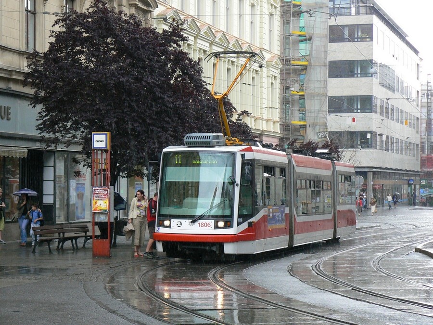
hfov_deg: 22.5
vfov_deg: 17.0
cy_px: 162
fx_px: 1088
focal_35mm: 87
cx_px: 216
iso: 200
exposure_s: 1/250
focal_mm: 14.5
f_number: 3.2
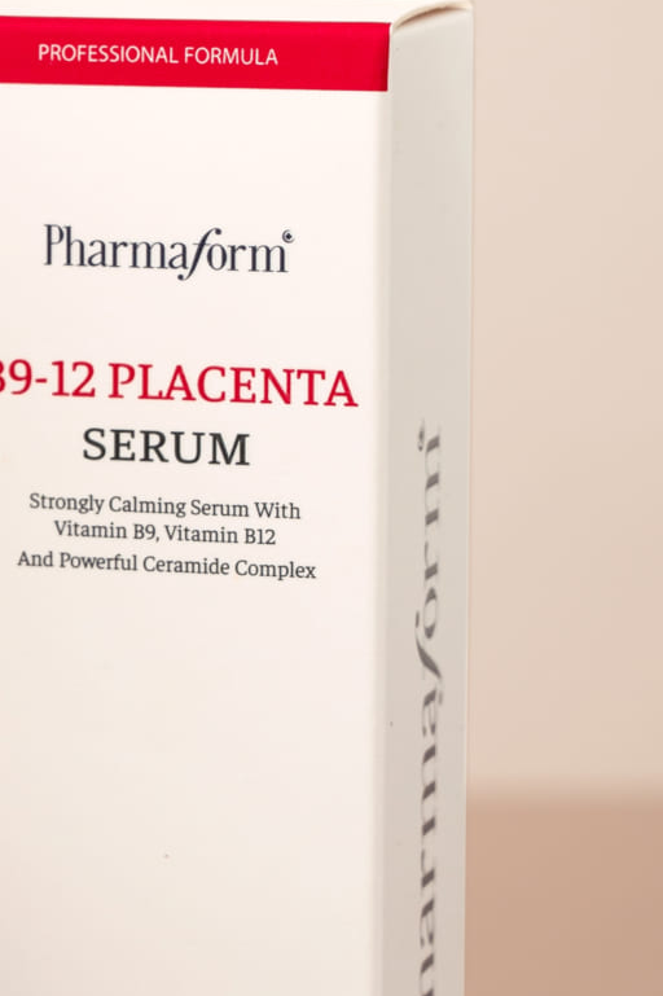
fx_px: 6442
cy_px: 245
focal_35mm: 233
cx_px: -306
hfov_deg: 5.8
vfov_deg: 8.8
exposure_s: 1/160
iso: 200
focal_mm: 70
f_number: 7.1
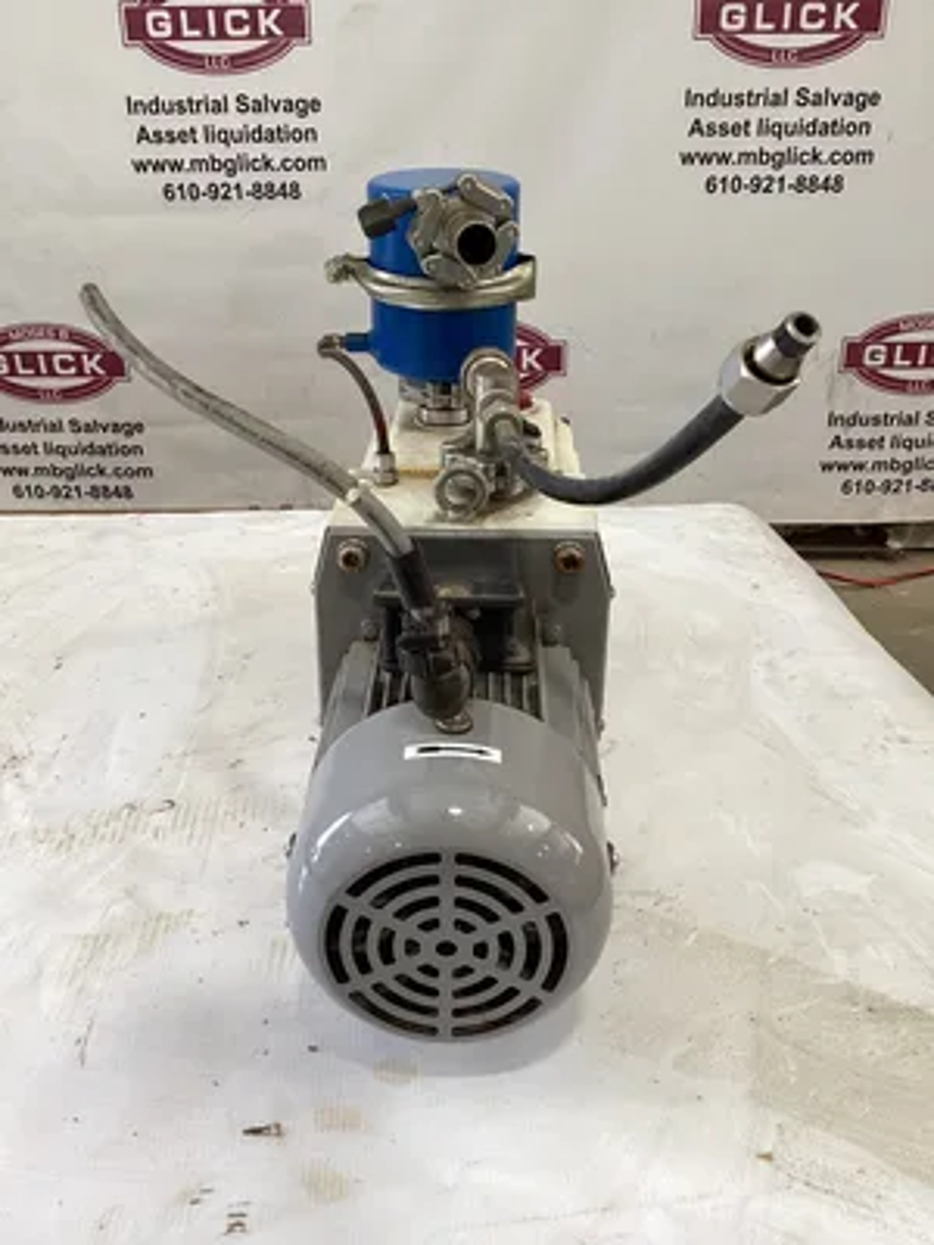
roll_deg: +2.9
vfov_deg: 58.4
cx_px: 467
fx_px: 1115
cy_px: 622
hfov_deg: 45.4
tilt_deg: -26.7
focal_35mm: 31
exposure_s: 1/50
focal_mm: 3.3
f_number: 2.4
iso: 80
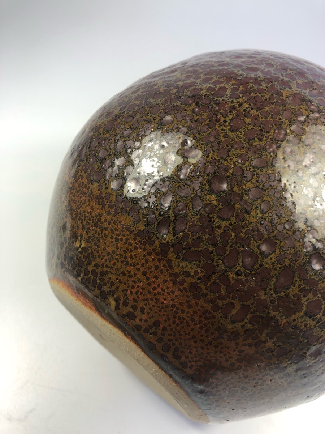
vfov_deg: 63.4
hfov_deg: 49.7
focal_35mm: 28
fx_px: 351
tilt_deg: -50.8
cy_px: 217
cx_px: 162
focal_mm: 3.99
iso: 25
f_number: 1.8
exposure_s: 1/100
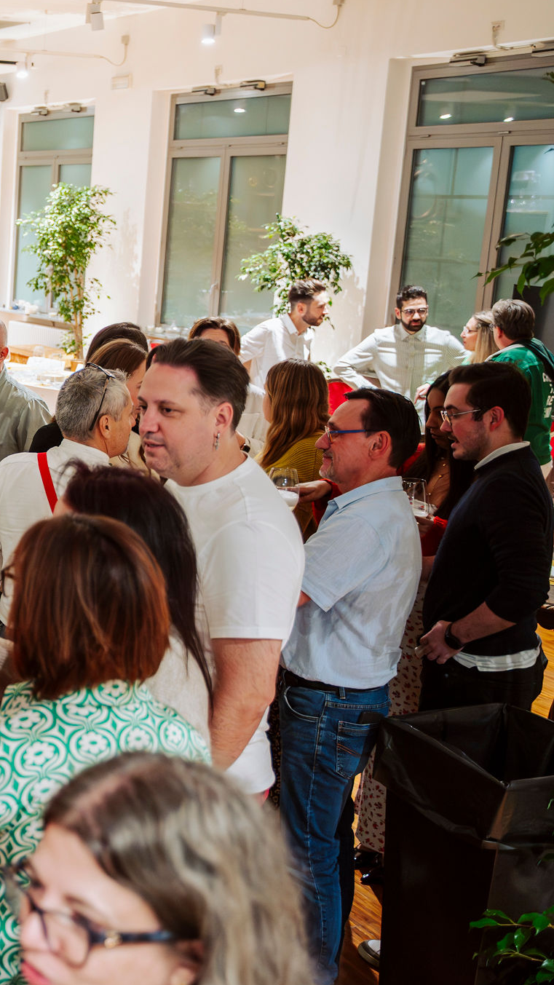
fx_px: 1227
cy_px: 465
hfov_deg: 22.2
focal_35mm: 47
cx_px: -212
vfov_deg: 43.7
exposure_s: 1/160
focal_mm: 28
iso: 5000
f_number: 2.8
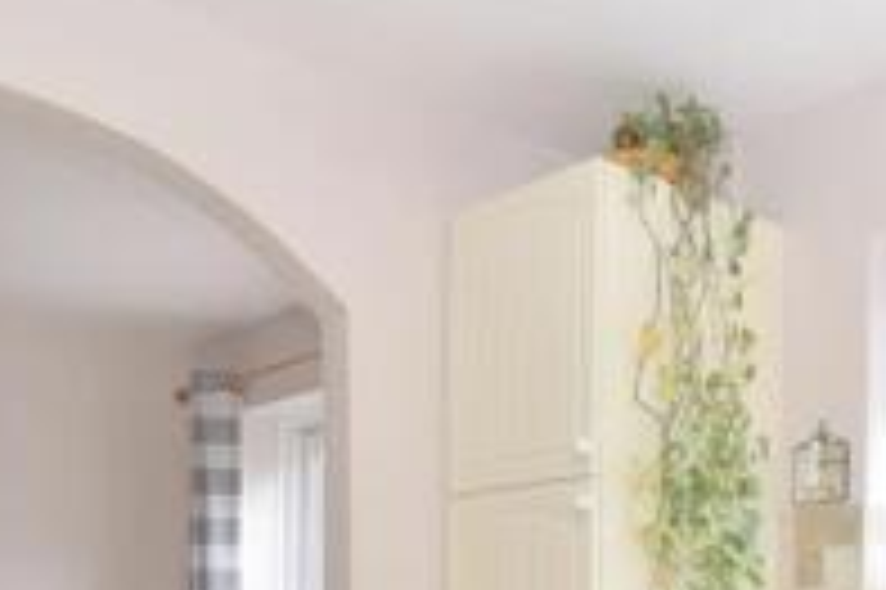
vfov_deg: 24.9
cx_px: 855
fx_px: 1229
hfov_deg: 36.3
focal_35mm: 50
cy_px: 664
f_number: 8
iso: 500
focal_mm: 10
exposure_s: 1/25
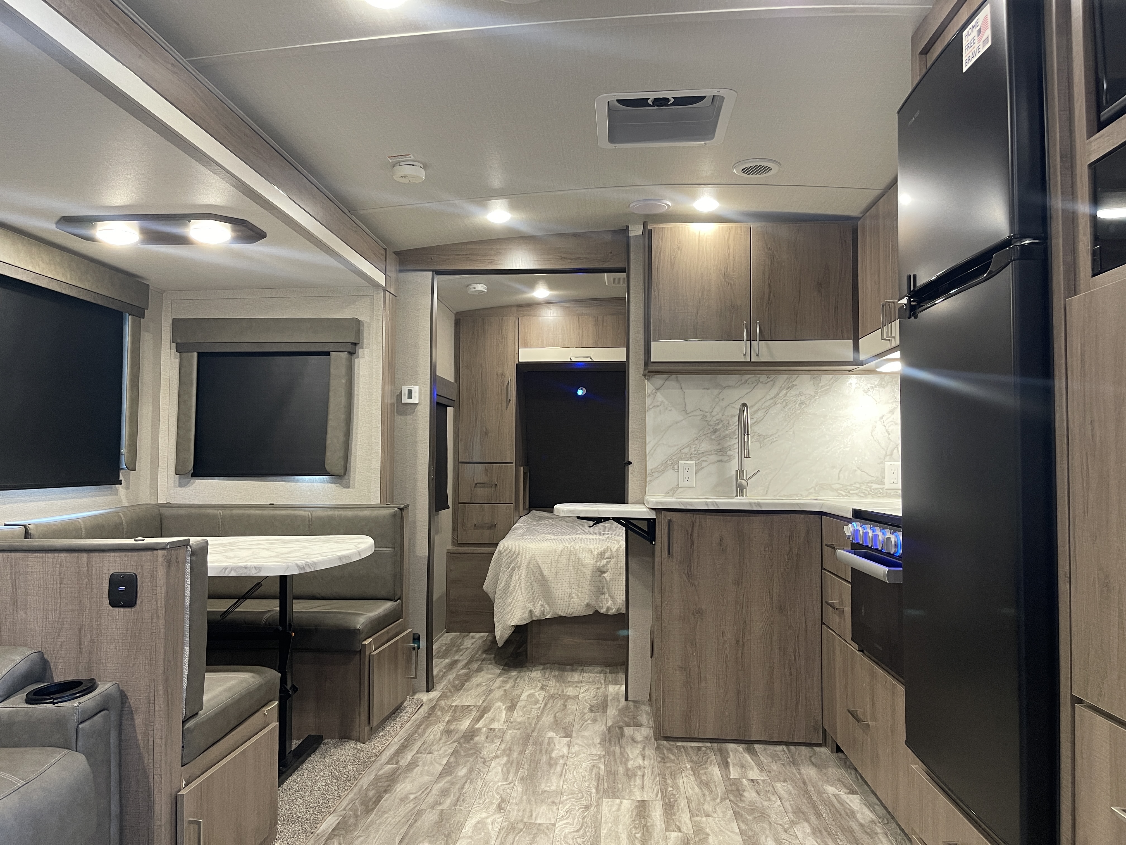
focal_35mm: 25
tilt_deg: +1.5
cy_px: 422
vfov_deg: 54.9
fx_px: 813
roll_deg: -0.4
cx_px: 563
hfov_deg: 69.4
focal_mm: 5.1
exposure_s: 1/60
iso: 250
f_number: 1.6
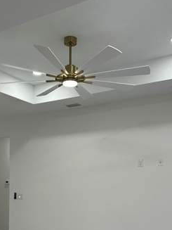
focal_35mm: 47
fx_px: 312
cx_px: 60
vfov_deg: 38.7
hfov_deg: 30.7
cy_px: 189
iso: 100
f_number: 1.78
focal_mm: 6.86
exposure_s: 1/149
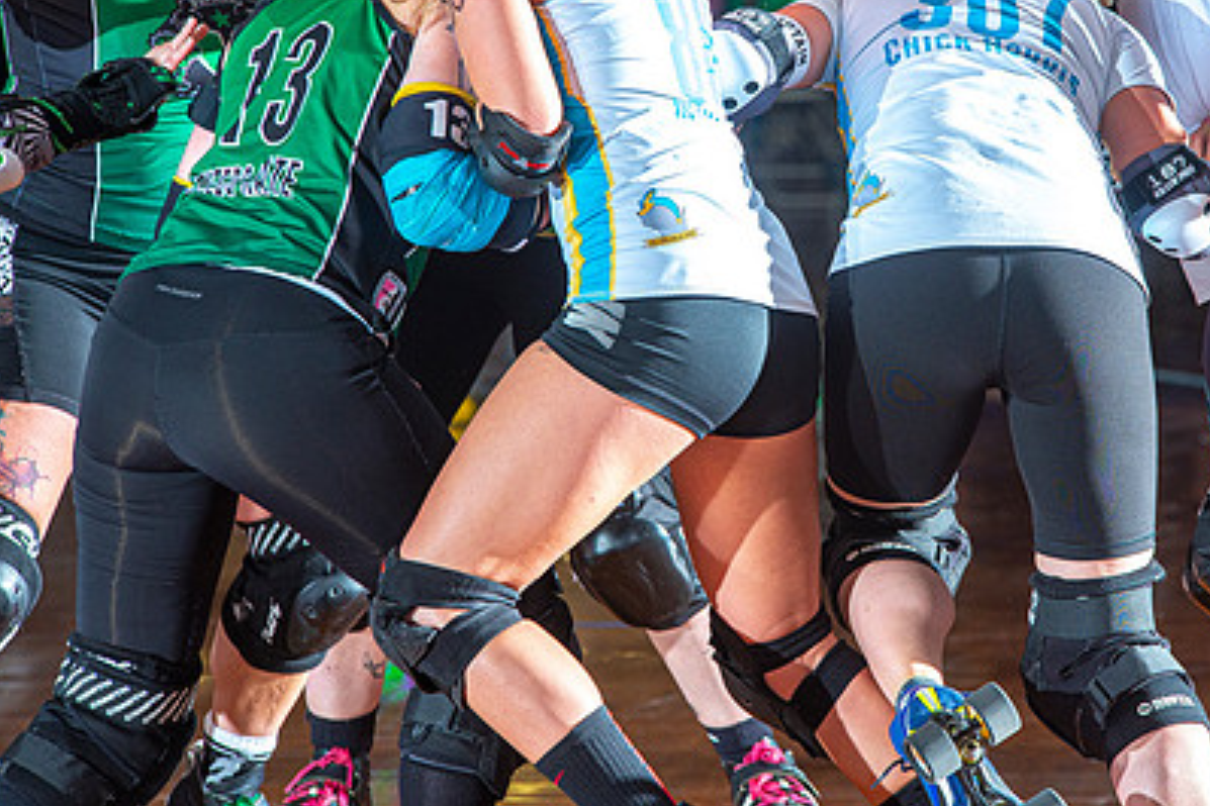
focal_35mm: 291
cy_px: 253
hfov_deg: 7.1
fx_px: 9780
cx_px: 792
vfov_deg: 4.7
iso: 640
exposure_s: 1/160
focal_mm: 200
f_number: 7.1
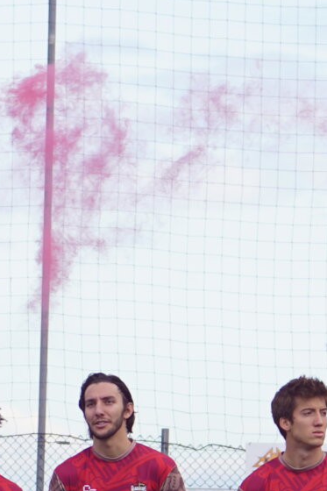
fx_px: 7920
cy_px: 619
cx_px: 76
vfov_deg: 3.5
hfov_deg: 2.4
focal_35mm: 581
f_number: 5.6
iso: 100
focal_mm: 127
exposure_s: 1/250
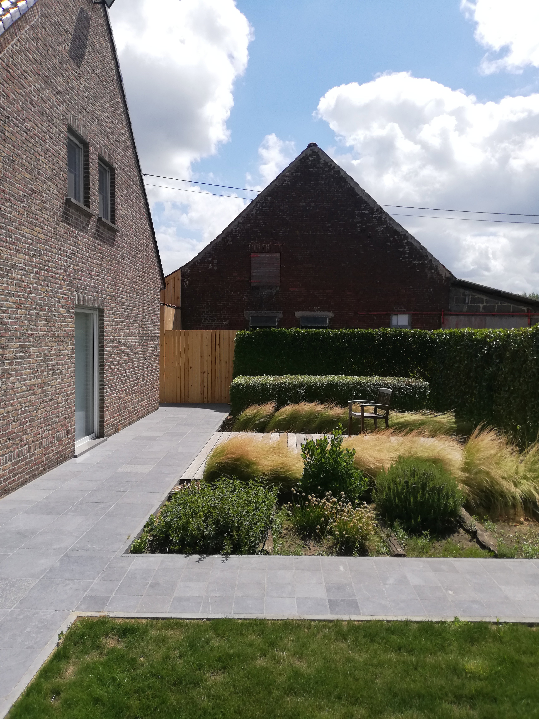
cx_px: 270
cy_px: 360
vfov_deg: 67.3
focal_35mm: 26
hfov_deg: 53.1
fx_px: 540
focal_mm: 3.81
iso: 50
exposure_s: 1/1330
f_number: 2.2
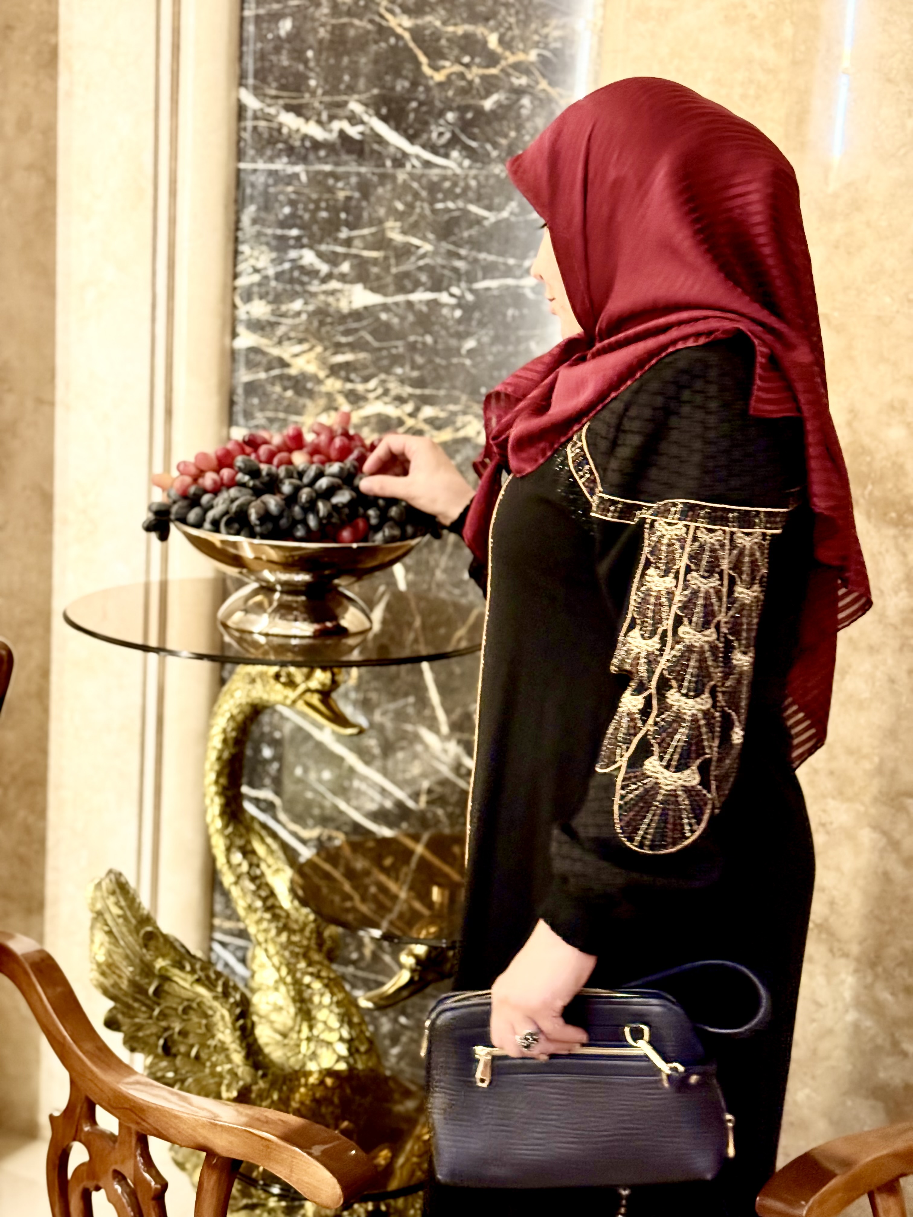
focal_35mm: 48
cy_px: 608
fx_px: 1688
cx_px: 456
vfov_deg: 39.7
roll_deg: -3.5
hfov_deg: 30.3
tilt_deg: -9.6
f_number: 1.78
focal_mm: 6.76
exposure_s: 1/25
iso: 500
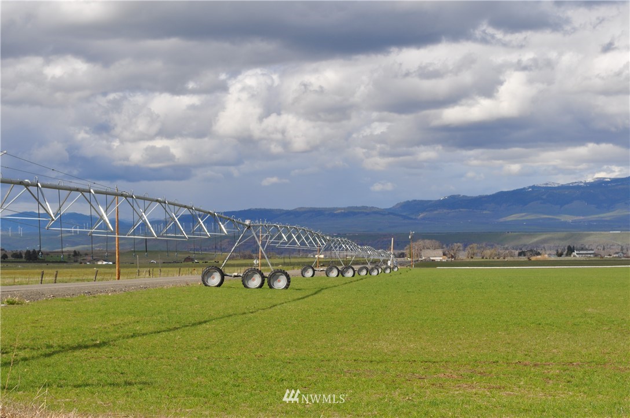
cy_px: 209
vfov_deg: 18.9
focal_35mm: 72
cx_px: 315
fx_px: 1258
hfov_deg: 28.1
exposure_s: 1/400
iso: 200
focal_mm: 48
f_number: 10
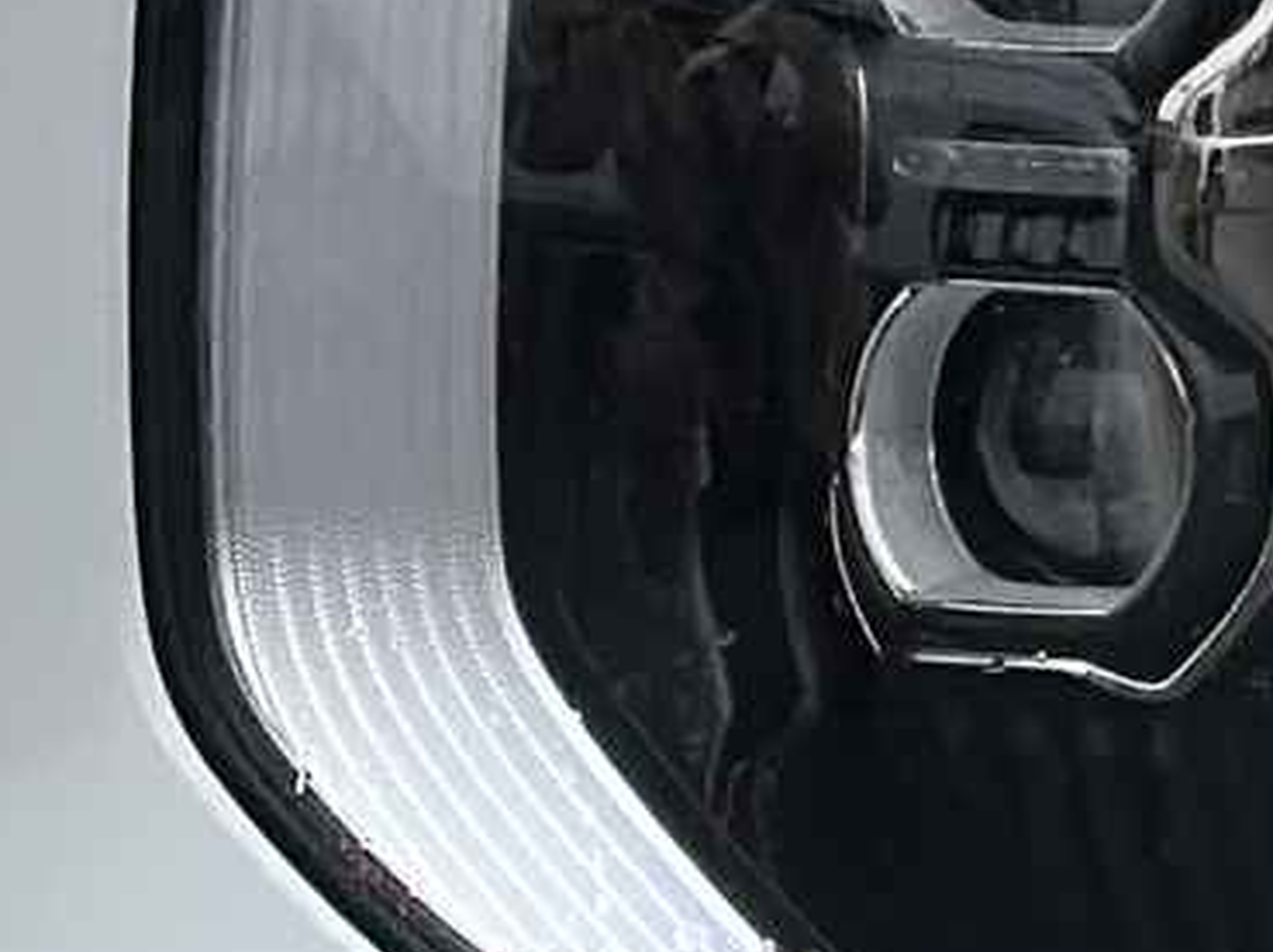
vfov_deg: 4.0
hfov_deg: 5.1
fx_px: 13777
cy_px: -128
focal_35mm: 375
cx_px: 2963
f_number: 1.78
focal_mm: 6.86
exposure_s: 1/858
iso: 80
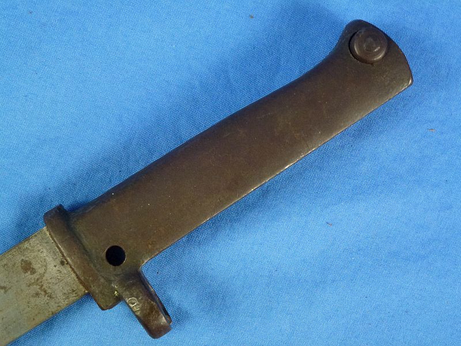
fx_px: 812
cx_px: 230
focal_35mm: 61
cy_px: 173
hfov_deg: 31.7
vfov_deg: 24.0
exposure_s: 1/60
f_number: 4.5
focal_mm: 10.9
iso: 400
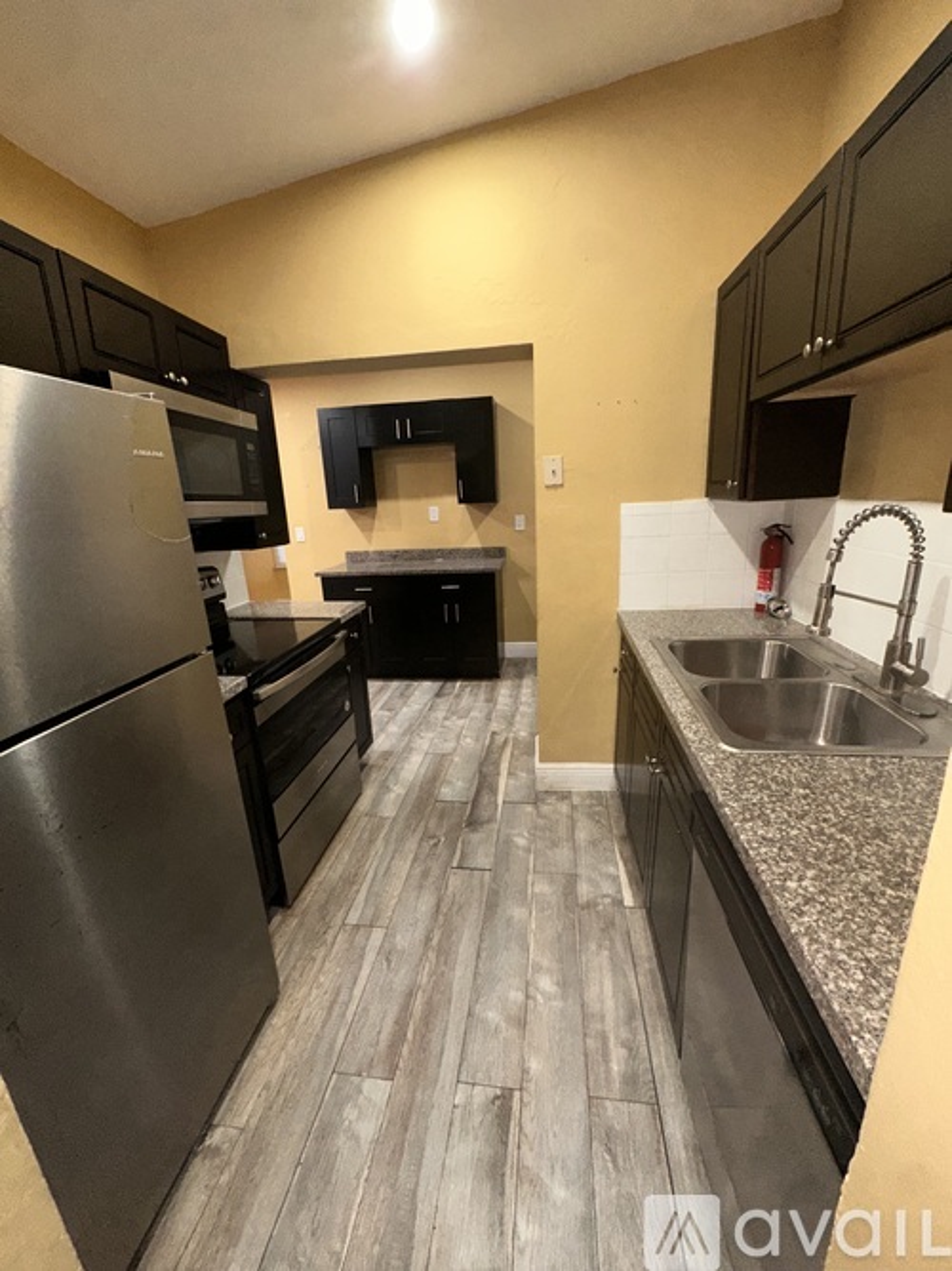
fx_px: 514
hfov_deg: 85.7
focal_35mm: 14
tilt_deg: -15.6
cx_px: 476
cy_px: 636
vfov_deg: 102.1
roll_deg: +2.0
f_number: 2.2
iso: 160
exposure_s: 1/60
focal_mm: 2.22
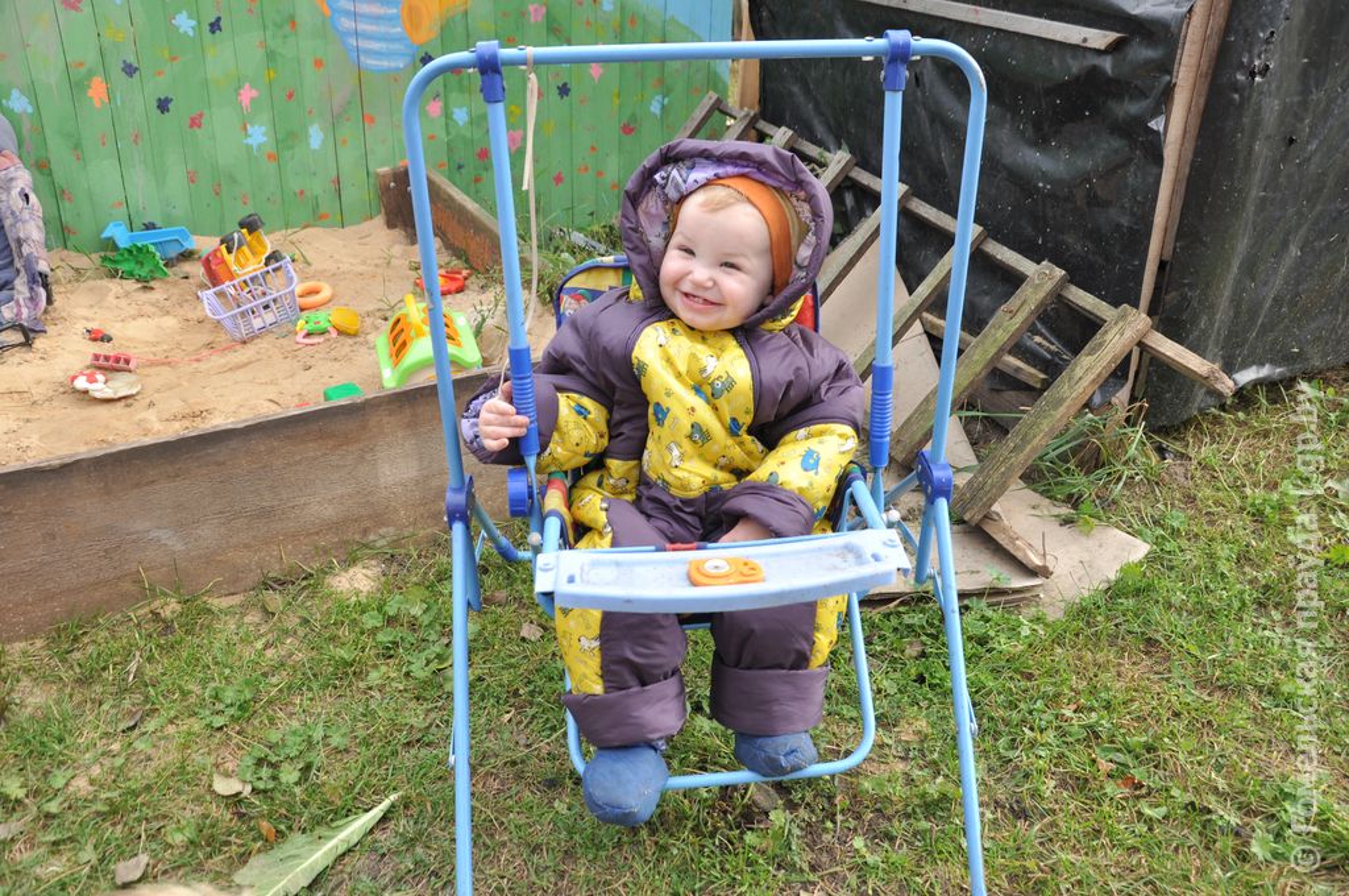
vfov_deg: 41.6
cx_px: 674
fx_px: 1179
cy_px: 448
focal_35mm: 32
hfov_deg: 59.6
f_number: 6.3
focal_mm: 21
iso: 200
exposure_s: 1/160
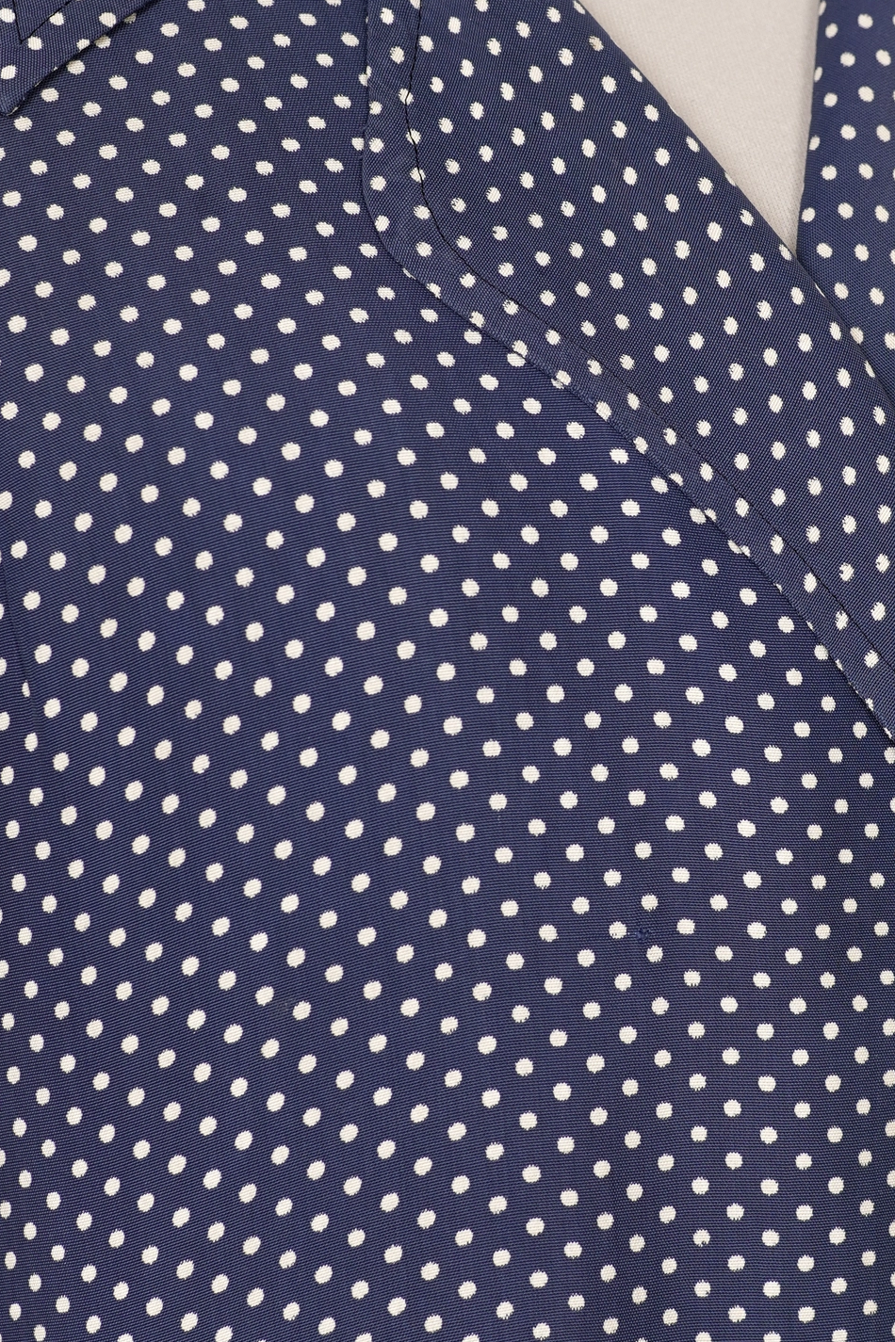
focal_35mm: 97
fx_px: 3617
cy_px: 552
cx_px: 736
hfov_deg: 14.0
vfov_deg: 21.0
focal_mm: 32
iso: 200
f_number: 4.5
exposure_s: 1/20
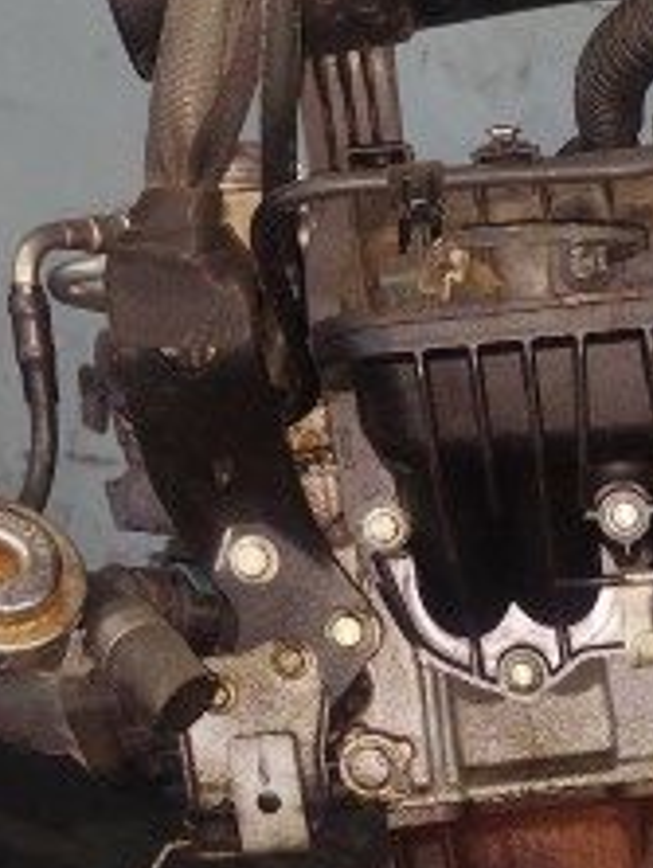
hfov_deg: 19.4
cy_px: 911
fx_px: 1807
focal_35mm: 72
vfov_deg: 25.4
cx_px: 774
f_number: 1.8
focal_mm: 5.23
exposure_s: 1/50
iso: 200
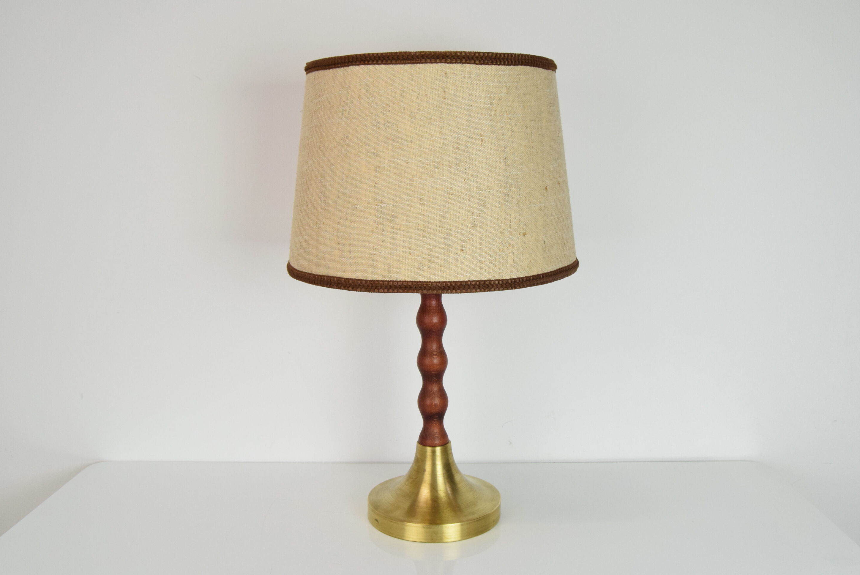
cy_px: 290
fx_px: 741
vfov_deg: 42.4
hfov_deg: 60.2
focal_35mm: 31
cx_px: 433
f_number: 8
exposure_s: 1/250
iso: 1600
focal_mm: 20
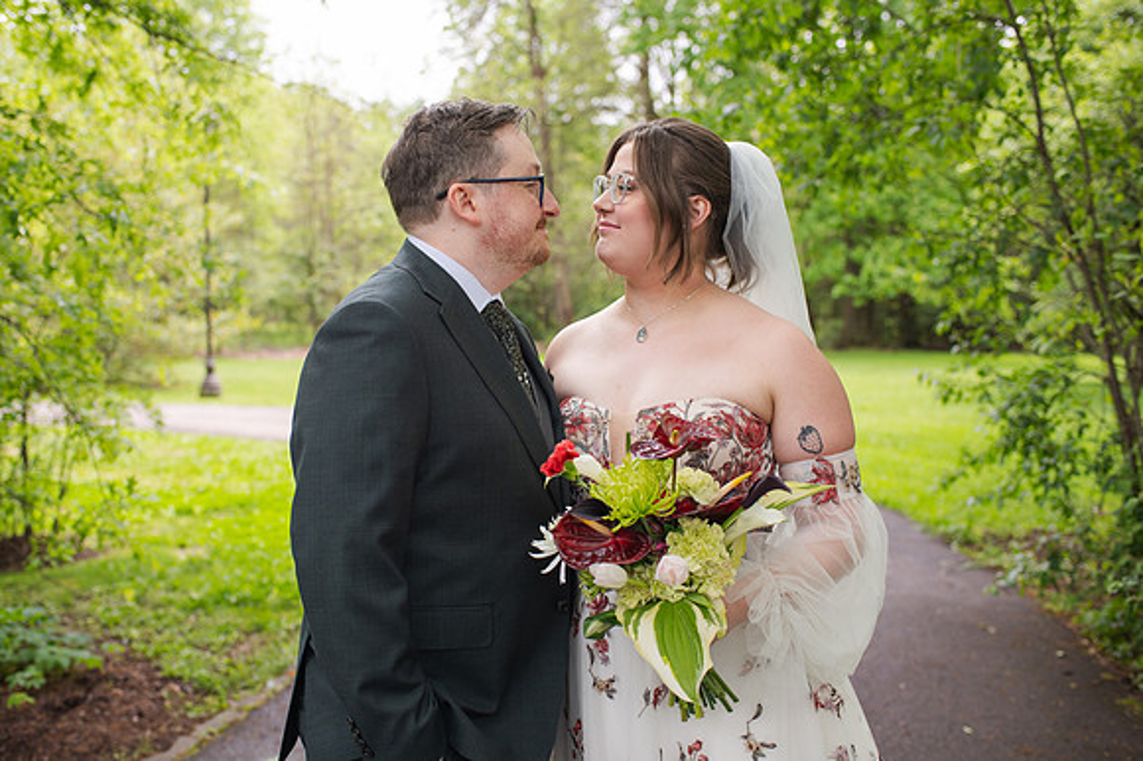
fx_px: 1193
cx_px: 529
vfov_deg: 35.4
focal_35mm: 38
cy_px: 380
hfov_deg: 51.2
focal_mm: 35
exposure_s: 1/320
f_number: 3.2
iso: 110
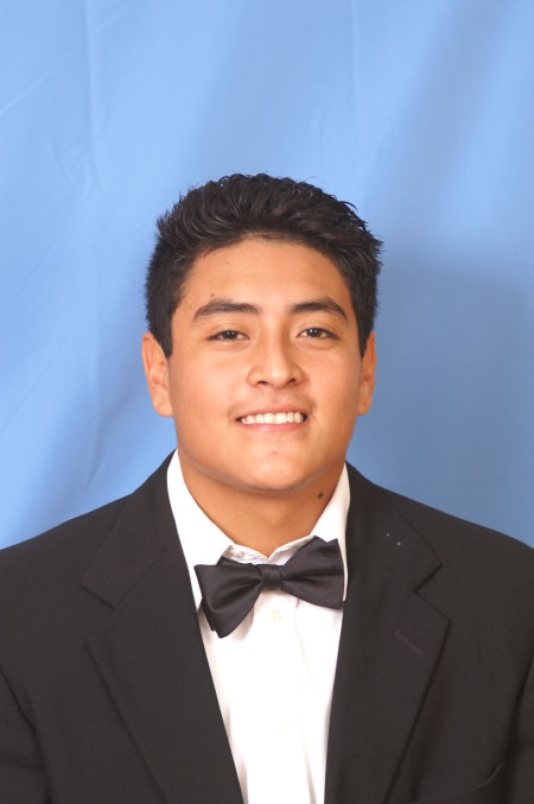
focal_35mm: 158
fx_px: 3511
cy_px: 402
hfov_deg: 8.7
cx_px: 267
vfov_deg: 13.1
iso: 400
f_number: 5.6
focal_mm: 105
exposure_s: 1/60
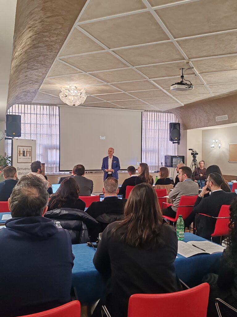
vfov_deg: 52.6
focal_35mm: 35
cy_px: 158
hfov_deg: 40.7
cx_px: 118
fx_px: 320
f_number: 1.9
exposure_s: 1/100
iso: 640
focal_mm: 6.12
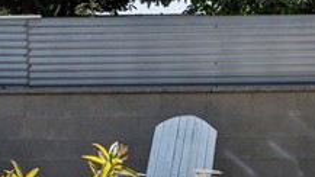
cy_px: 127
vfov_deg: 17.4
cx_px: 335
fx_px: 576
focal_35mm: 69
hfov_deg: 28.2
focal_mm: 14
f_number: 16
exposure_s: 1/500
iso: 500
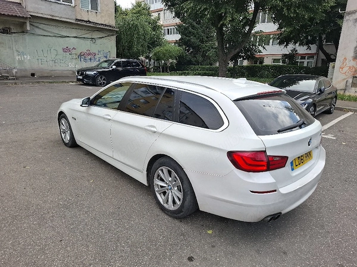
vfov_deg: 58.9
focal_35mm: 23
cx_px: 178
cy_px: 134
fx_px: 237
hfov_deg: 73.9
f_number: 1.8
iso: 50
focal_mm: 5.54
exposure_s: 1/385
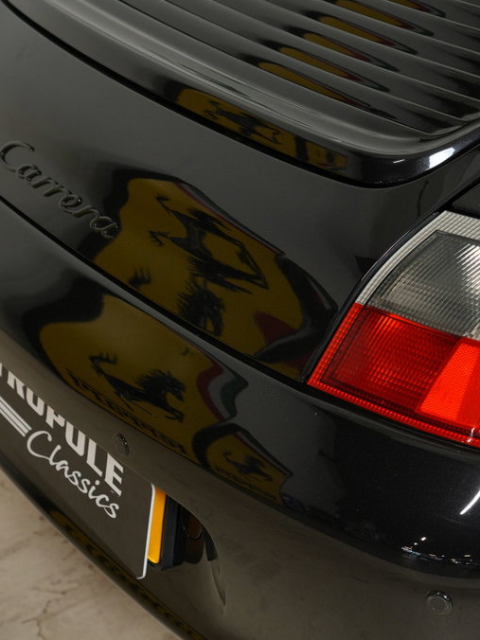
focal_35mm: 83
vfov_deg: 23.6
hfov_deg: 17.4
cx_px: 476
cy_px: 320
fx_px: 1535
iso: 400
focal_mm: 38
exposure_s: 1/40
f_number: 4
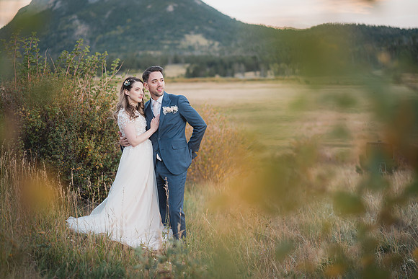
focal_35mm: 53
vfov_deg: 25.7
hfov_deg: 37.7
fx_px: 612
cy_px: 140
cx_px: 209
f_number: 1.4
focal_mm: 50
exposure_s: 1/320
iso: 400
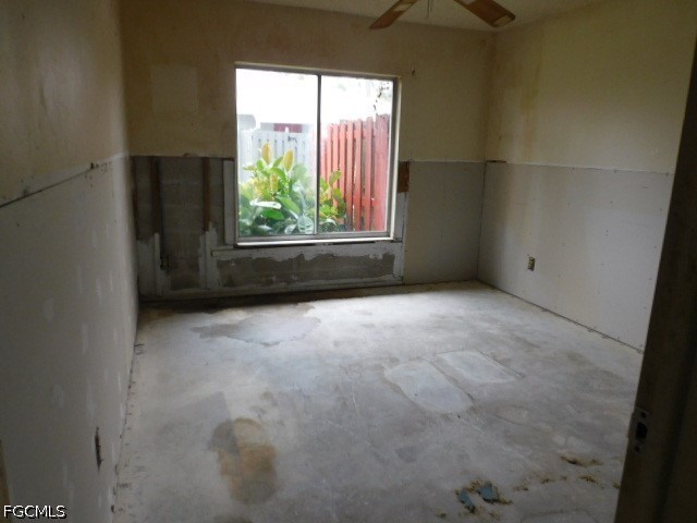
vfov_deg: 56.8
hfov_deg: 71.6
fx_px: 483
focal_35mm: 24
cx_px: 348
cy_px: 262
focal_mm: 4.3
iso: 200
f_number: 3.3
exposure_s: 1/30
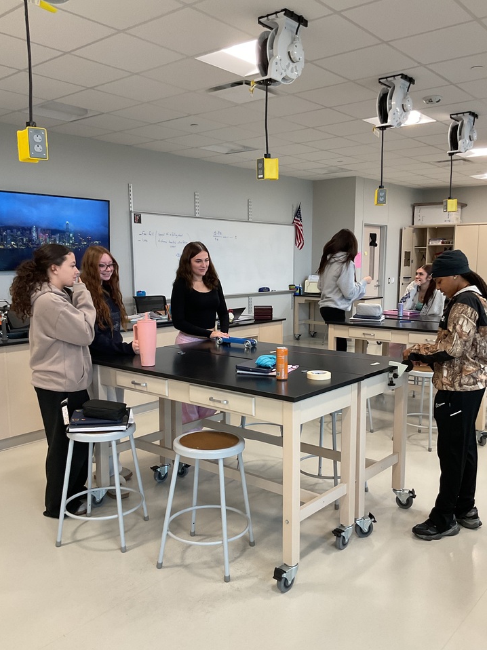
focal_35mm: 31
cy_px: 347
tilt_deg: -9.4
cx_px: 259
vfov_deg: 58.3
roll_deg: +0.0
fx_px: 582
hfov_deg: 45.4
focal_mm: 3
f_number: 1.8
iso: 80
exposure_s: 1/60
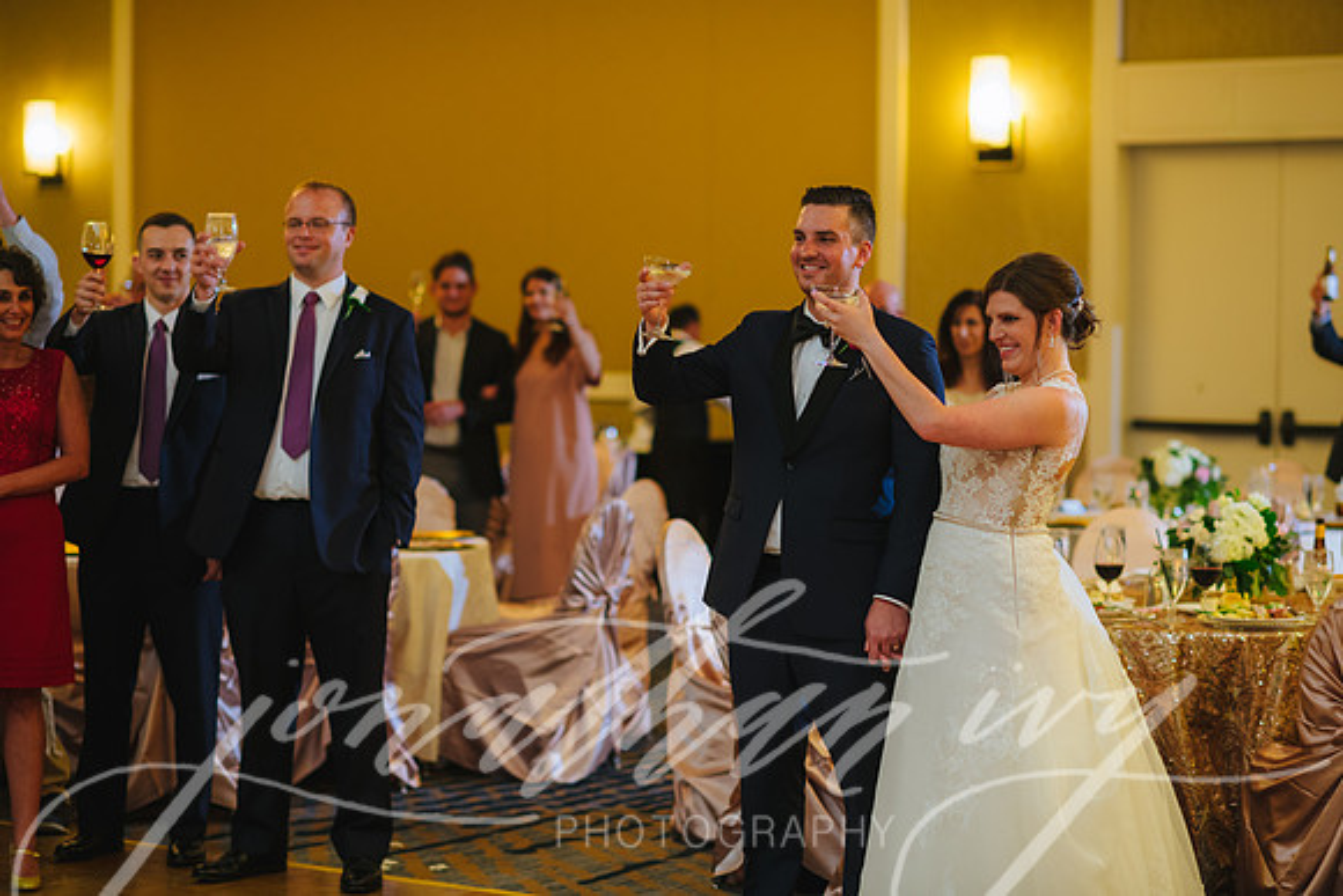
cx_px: 672
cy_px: 448
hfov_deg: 23.9
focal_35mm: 85
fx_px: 3172
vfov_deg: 16.1
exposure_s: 1/80
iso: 640
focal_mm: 85
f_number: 2.2
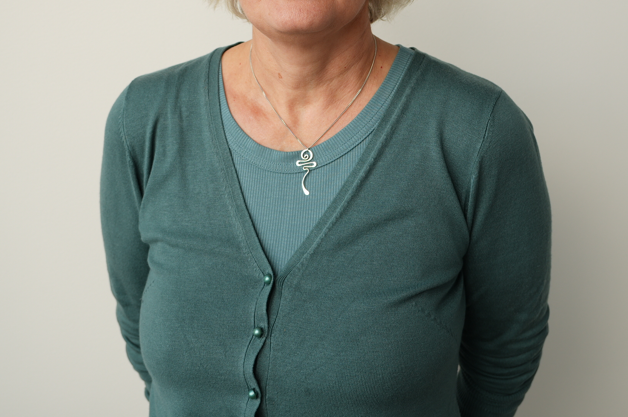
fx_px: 1018
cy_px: 43
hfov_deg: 34.3
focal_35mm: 58
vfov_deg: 22.6
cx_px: 322
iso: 50
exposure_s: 1/60
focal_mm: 20.5
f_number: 3.2
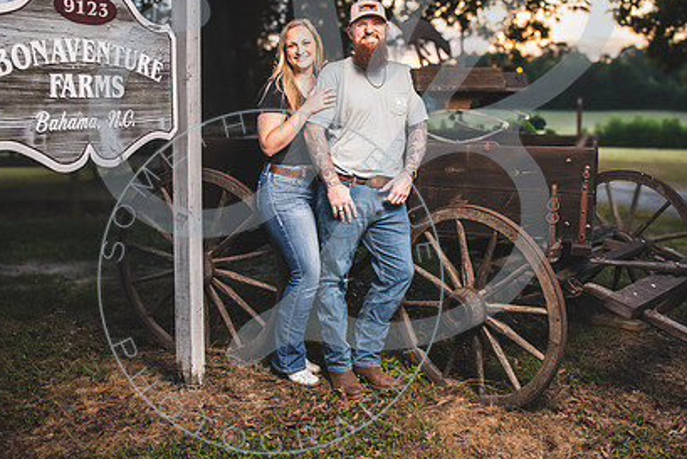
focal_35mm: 34
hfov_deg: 55.8
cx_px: 354
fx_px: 649
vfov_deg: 38.3
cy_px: 140
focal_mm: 24
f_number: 2.8
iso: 250
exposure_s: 1/400
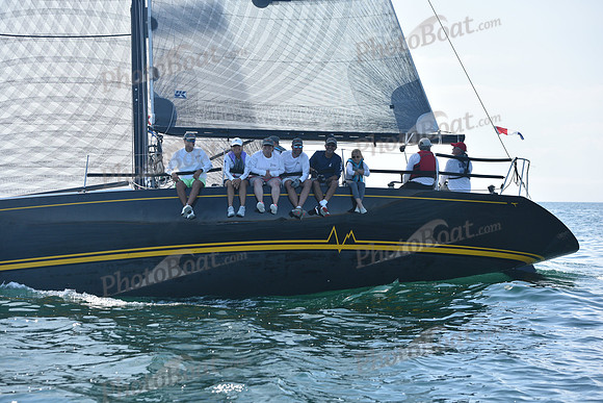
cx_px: 302
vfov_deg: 19.5
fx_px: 1173
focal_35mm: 70
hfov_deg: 28.8
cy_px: 202
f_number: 5
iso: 320
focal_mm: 70
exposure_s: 1/1600
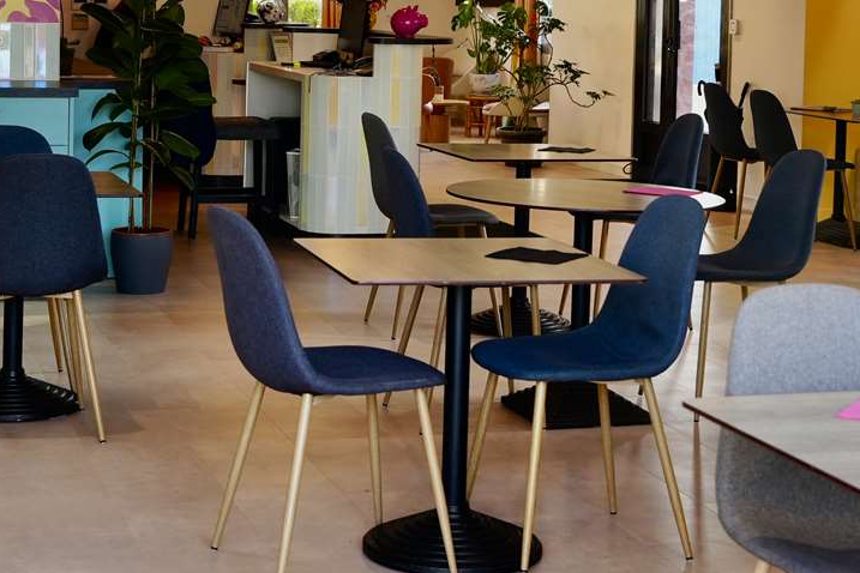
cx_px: 349
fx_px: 1683
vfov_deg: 19.1
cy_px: 101
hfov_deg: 28.6
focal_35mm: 70
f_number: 4
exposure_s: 1/60
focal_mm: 33.7
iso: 250
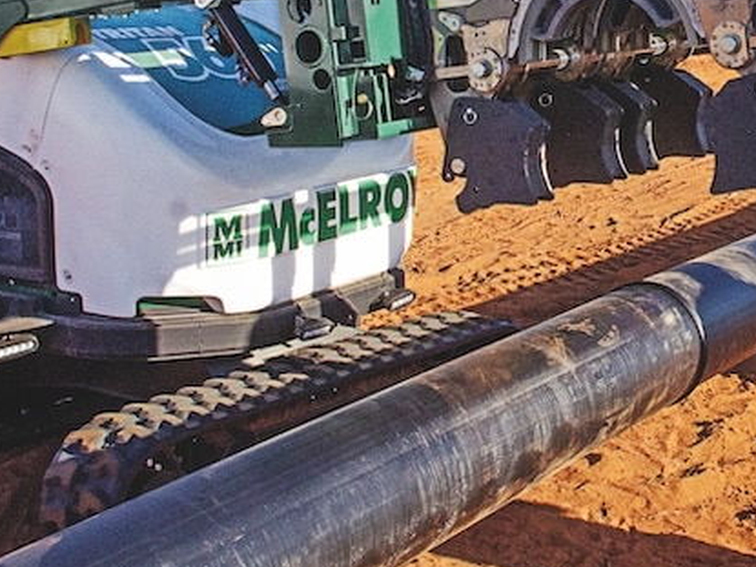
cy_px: 77
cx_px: 760
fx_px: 1637
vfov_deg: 19.3
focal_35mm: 75
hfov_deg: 24.8
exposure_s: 1/800
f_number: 14
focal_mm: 18
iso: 1000
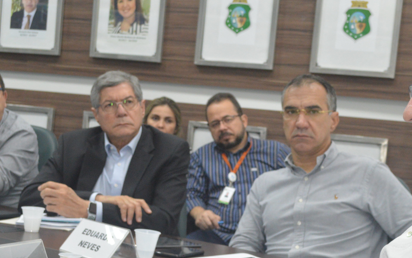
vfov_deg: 17.8
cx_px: 262
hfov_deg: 28.1
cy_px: 187
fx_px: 820
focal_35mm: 73
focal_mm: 30
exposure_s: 1/60
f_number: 5.6
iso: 1600
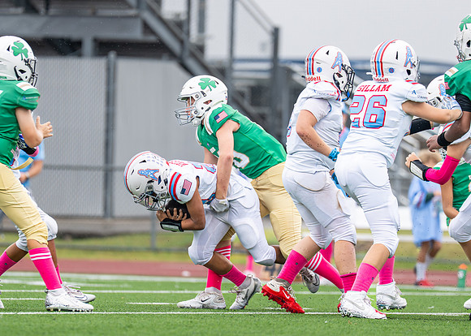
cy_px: 181
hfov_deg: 4.8
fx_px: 5661
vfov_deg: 3.4
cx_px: 269
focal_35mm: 423
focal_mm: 200
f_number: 2.8
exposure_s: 1/1000
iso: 400
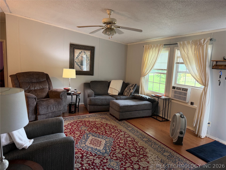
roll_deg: -2.2
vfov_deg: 56.8
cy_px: 85
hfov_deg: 71.6
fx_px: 157
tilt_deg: -8.8
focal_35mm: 24
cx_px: 113
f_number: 1.78
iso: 320
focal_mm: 6.76
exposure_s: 1/120
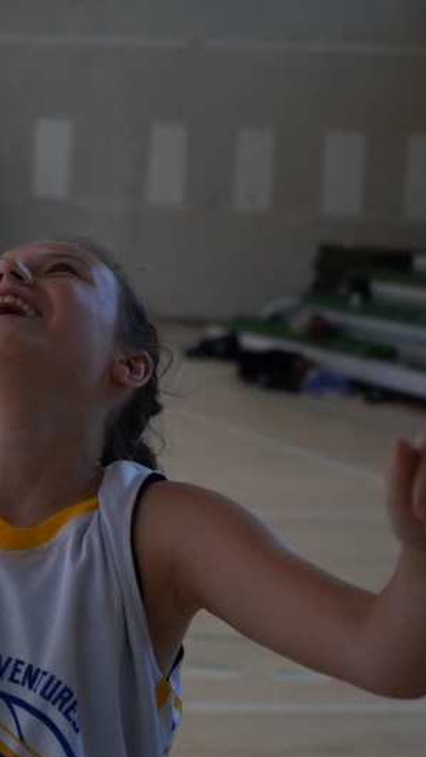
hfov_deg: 10.8
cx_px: -24
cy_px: 381
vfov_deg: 19.3
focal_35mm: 111
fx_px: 2229
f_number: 5.6
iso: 8000
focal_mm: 70
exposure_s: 1/1600
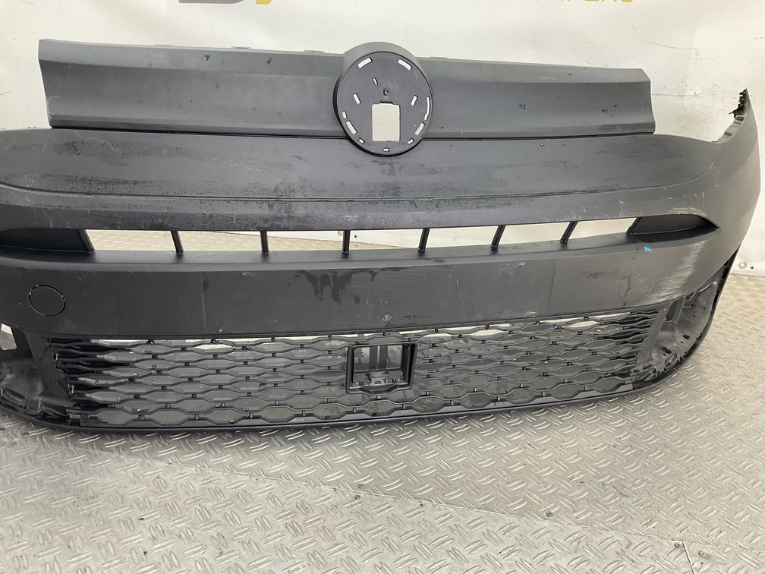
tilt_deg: -21.7
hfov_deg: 61.7
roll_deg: -2.7
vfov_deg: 48.2
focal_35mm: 29
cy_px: 287
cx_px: 382
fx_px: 641
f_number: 1.8
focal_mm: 3
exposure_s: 1/120
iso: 50
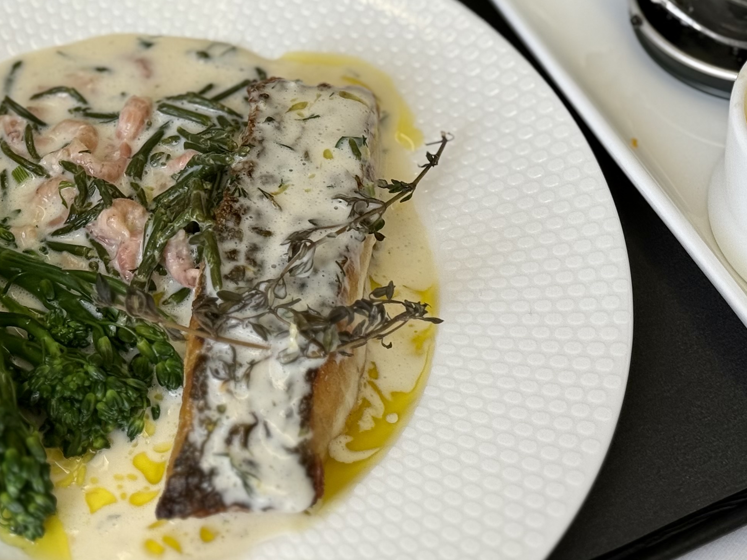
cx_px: 333
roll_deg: -0.5
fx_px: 2136
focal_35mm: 99
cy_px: 9
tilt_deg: -44.0
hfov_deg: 19.8
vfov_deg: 14.7
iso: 64
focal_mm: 6.76
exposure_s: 1/155
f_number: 1.78
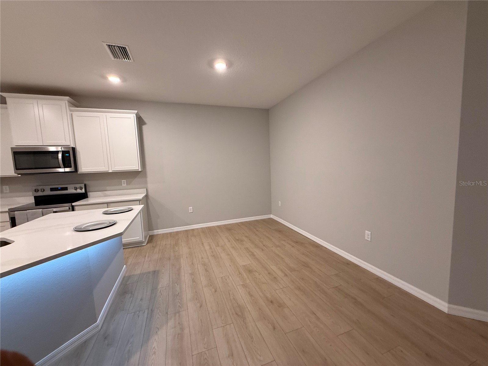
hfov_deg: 102.1
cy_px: 183
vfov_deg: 85.7
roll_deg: +2.0
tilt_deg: -4.1
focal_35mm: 14
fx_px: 197
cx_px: 244
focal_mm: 2.22
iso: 250
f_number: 2.2
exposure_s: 1/60
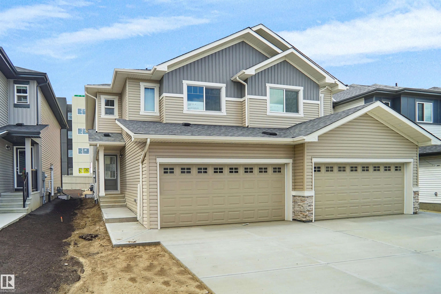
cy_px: 147
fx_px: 220
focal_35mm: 18
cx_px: 220
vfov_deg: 67.4
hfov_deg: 90.0
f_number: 2.5
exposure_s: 1/640
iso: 100
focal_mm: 12
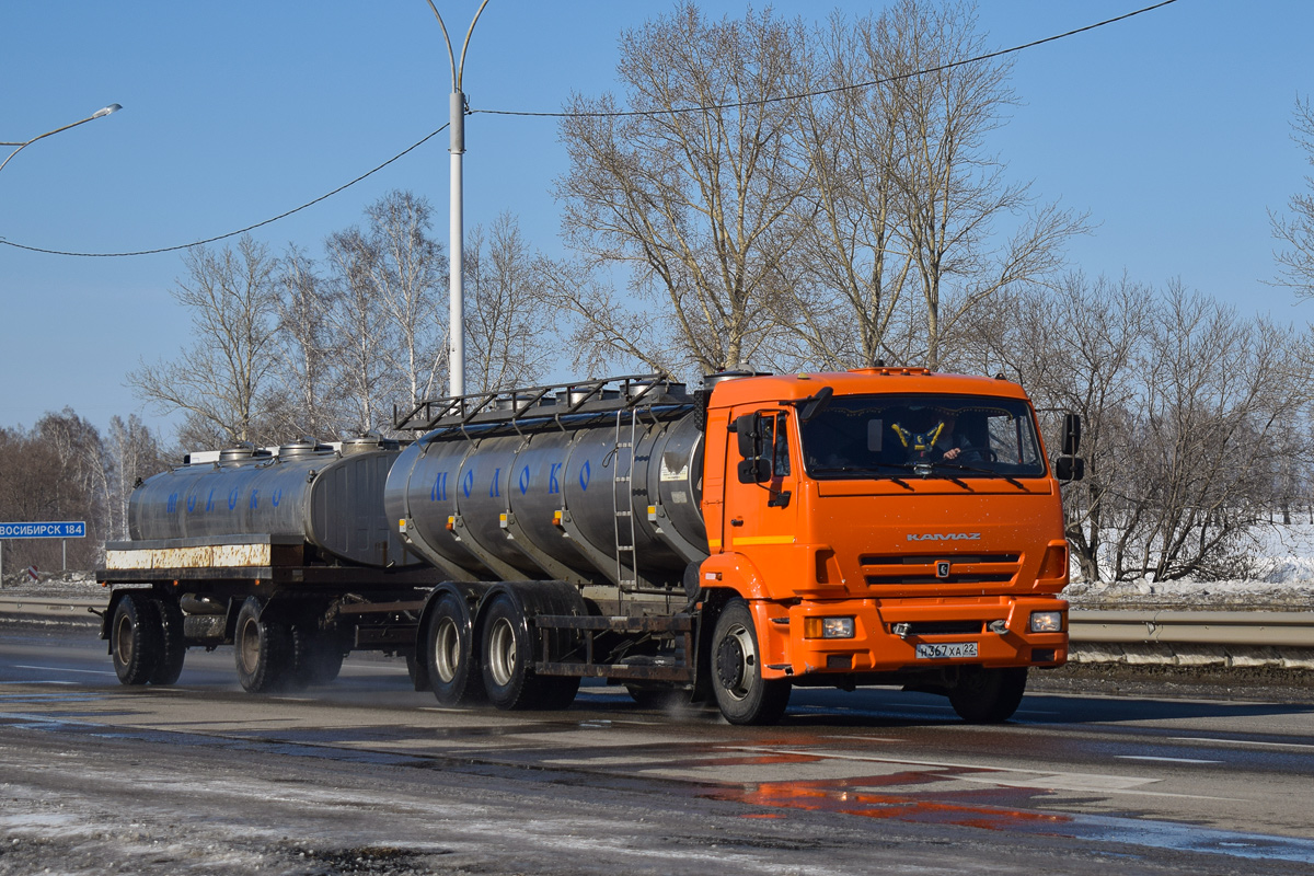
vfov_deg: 16.6
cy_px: 438
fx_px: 3011
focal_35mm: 82
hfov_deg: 24.6
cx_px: 657
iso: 100
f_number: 5.6
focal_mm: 55
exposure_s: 1/1250
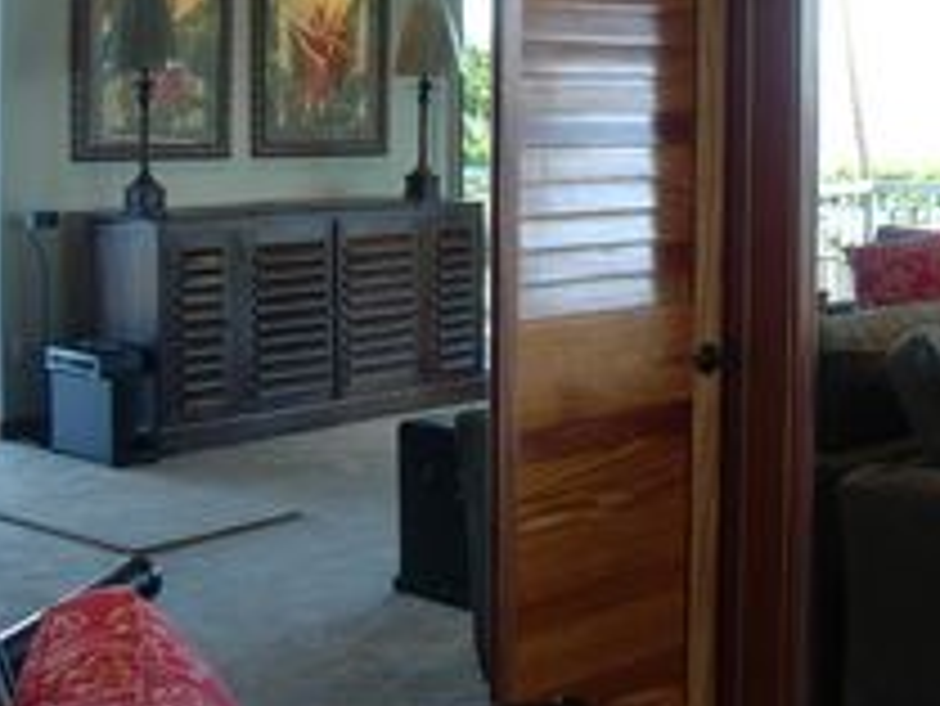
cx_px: 598
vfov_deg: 21.7
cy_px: 148
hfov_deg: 28.8
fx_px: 1820
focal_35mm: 67
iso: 64
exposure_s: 1/58.6
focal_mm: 7.8
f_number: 2.8
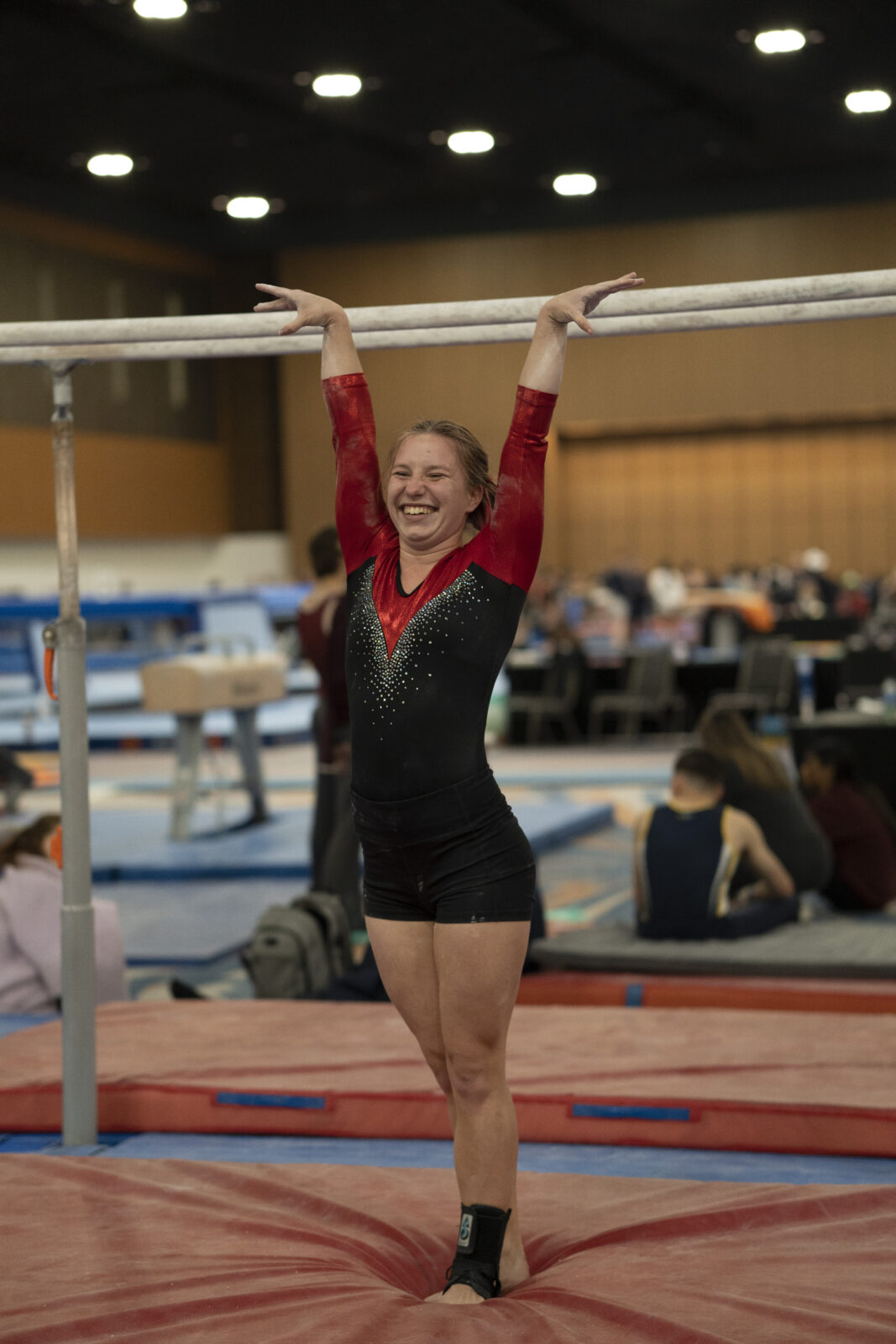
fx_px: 3135
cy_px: 672
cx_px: 448
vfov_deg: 24.2
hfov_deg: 16.3
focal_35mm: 84
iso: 1000
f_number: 1.6
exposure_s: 1/500
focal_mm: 56
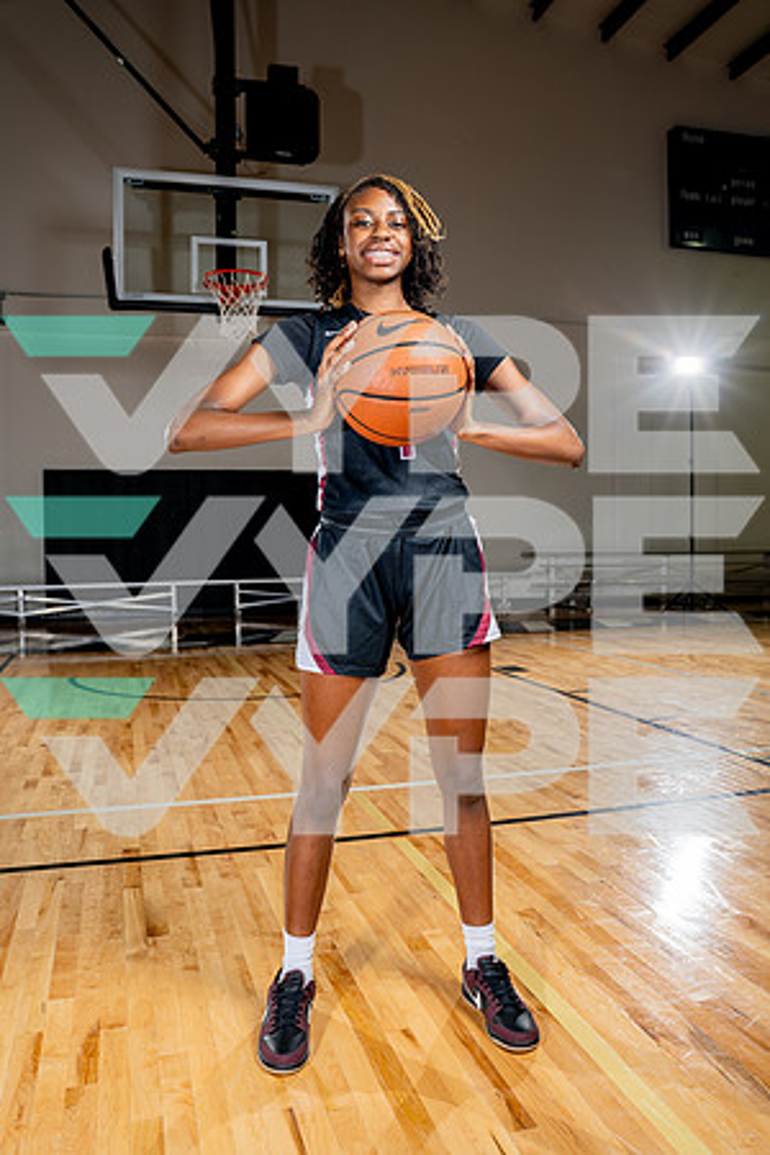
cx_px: 385
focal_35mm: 28
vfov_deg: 65.5
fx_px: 898
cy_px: 578
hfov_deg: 46.4
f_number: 5.6
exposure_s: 1/250
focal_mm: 28
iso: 200
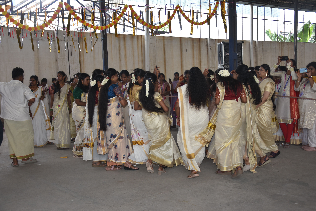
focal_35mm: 42
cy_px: 106
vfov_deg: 31.9
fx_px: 369
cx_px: 158
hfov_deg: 46.4
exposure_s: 1/200
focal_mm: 28
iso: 200
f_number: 4
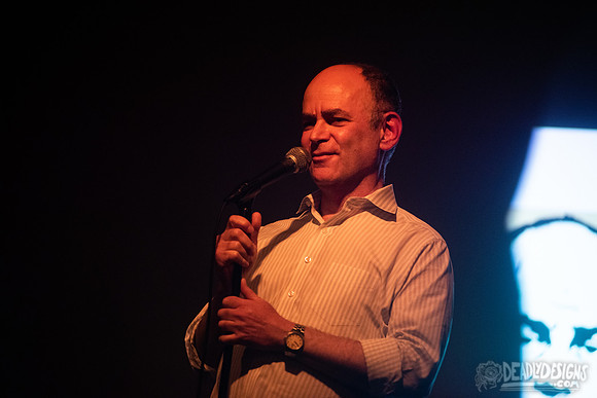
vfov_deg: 6.9
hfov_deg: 10.3
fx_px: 3317
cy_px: 199
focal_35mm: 200
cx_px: 298
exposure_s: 1/160
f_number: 3.2
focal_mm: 200
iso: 3200
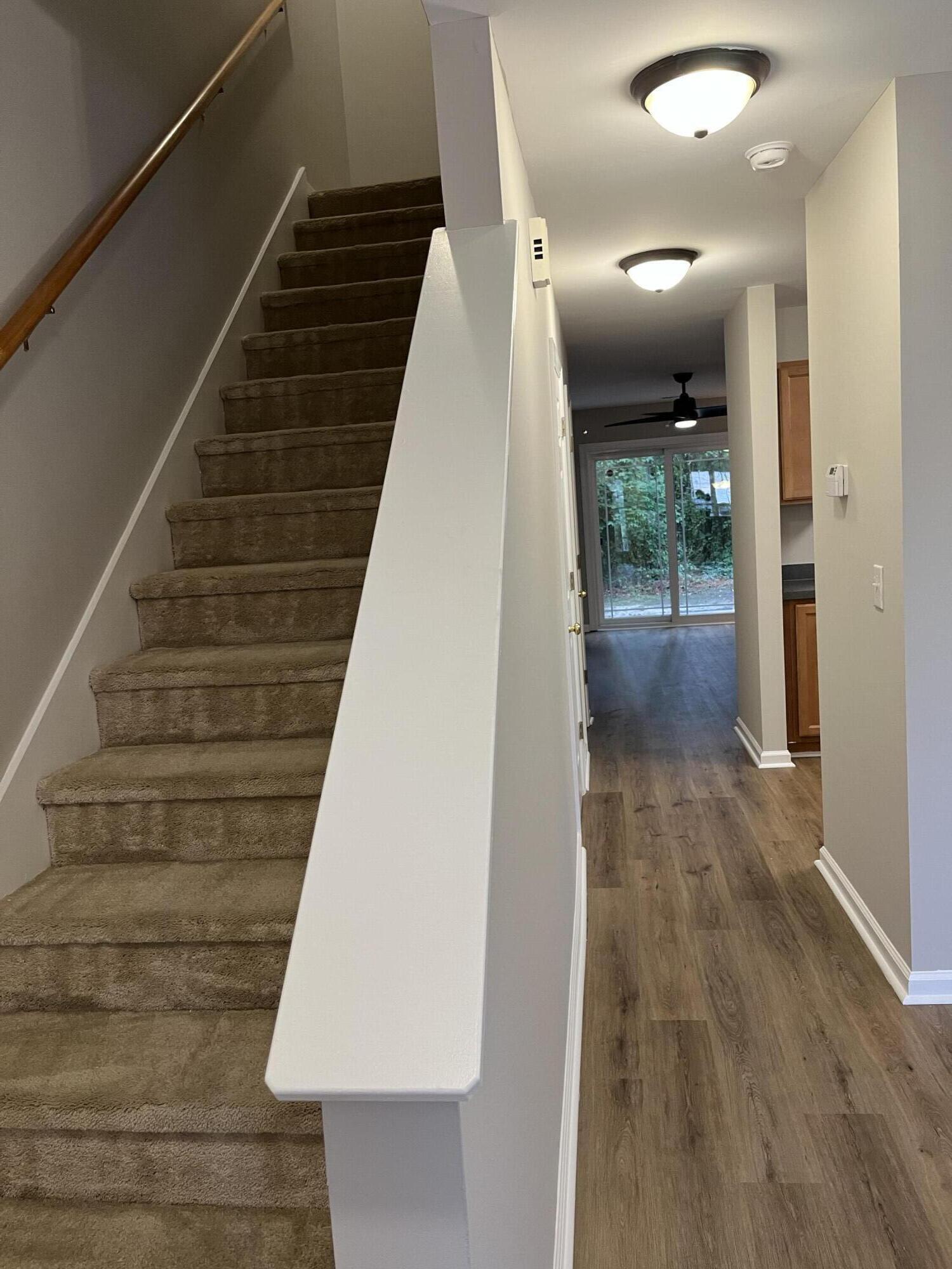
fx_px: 953
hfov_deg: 53.1
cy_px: 634
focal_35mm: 26
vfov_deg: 67.3
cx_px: 476
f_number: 1.6
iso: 125
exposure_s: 1/60
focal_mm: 5.1
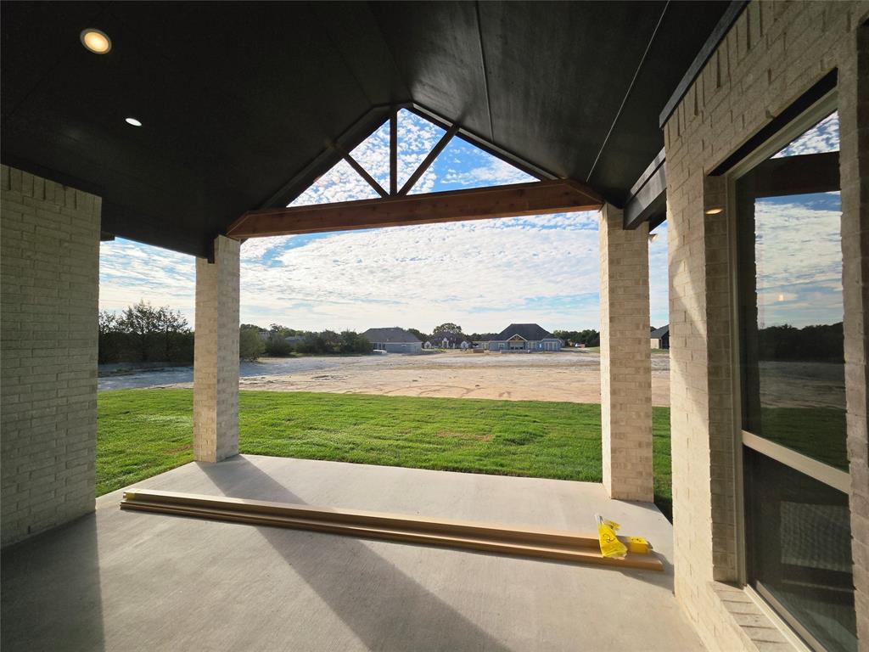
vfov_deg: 89.9
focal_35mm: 13
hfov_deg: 106.2
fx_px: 326
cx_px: 434
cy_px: 326
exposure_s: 1/3100
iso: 100
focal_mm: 2.2
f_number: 2.2
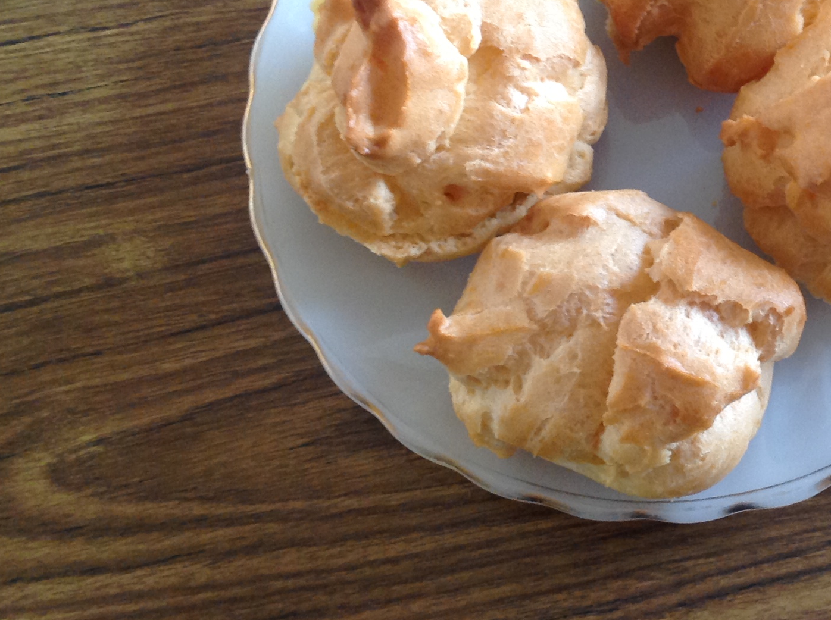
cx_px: 680
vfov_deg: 22.4
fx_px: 1558
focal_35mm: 65
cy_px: 196
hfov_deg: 29.1
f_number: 2.4
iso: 125
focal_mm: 4.28
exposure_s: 1/15
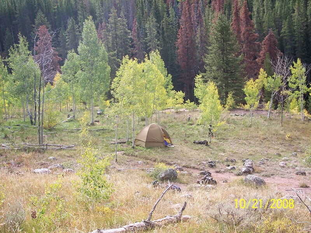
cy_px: 116
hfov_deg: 47.9
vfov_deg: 36.8
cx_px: 156
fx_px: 350
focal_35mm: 39
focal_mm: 8
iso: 100
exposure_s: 1/180
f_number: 3.4
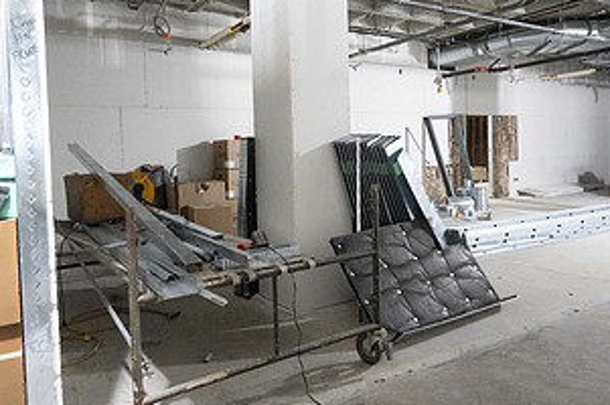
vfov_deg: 47.7
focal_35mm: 27
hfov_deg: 67.0
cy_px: 173
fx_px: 457
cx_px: 257
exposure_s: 1/160
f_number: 4
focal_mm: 14
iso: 4000
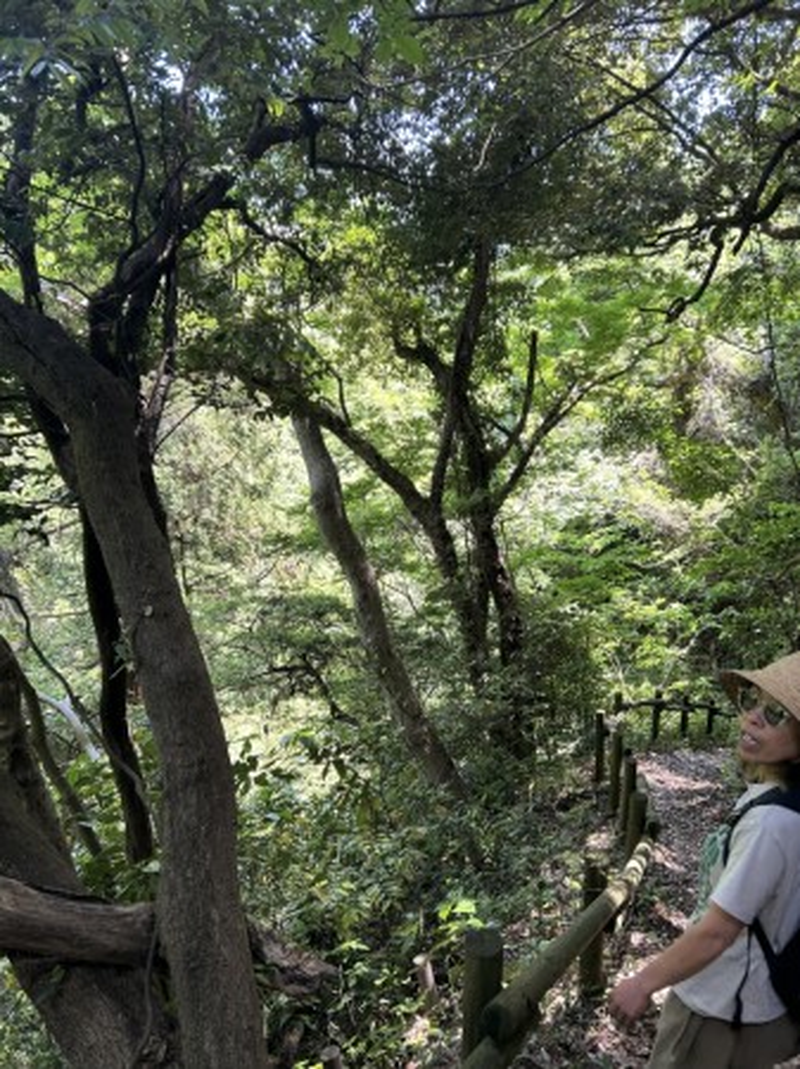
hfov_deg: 53.0
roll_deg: +0.6
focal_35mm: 26
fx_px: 802
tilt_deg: -17.8
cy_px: 534
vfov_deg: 67.3
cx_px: 400
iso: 50
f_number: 1.5
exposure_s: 1/121
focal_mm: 5.7
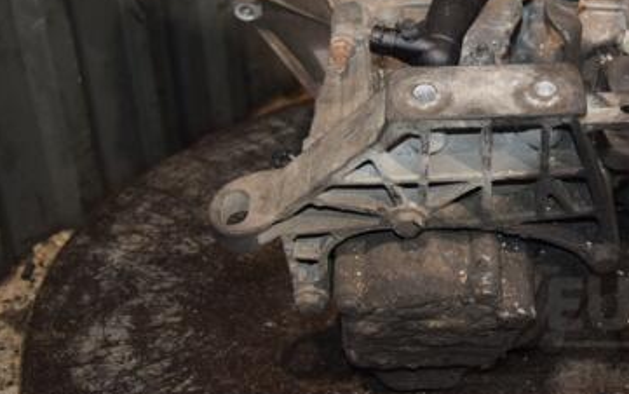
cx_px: 516
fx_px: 1046
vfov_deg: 21.0
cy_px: 71
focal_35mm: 61
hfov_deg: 32.4
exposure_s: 1/60
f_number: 5
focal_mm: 24
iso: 800
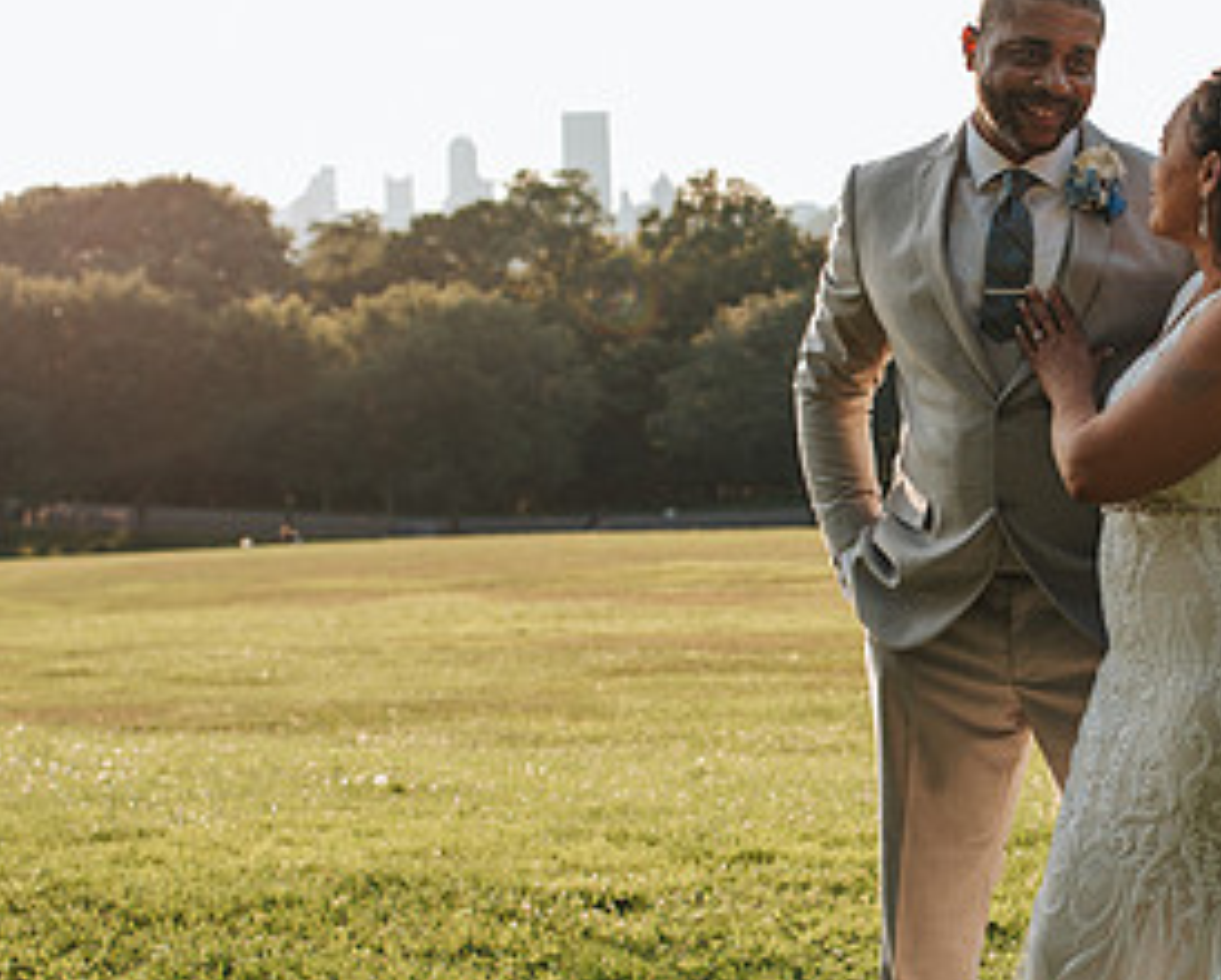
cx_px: 992
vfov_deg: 20.7
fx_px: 2678
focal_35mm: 74
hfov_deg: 25.2
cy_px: 662
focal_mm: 35
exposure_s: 1/500
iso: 100
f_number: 3.2
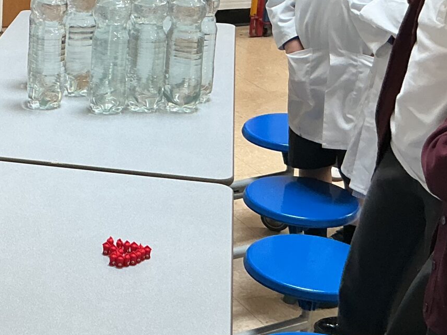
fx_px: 1124
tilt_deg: -16.3
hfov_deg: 21.1
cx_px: -77
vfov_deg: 16.8
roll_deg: +0.2
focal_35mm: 87
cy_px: 66
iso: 64
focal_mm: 3
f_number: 1.8
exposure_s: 1/100
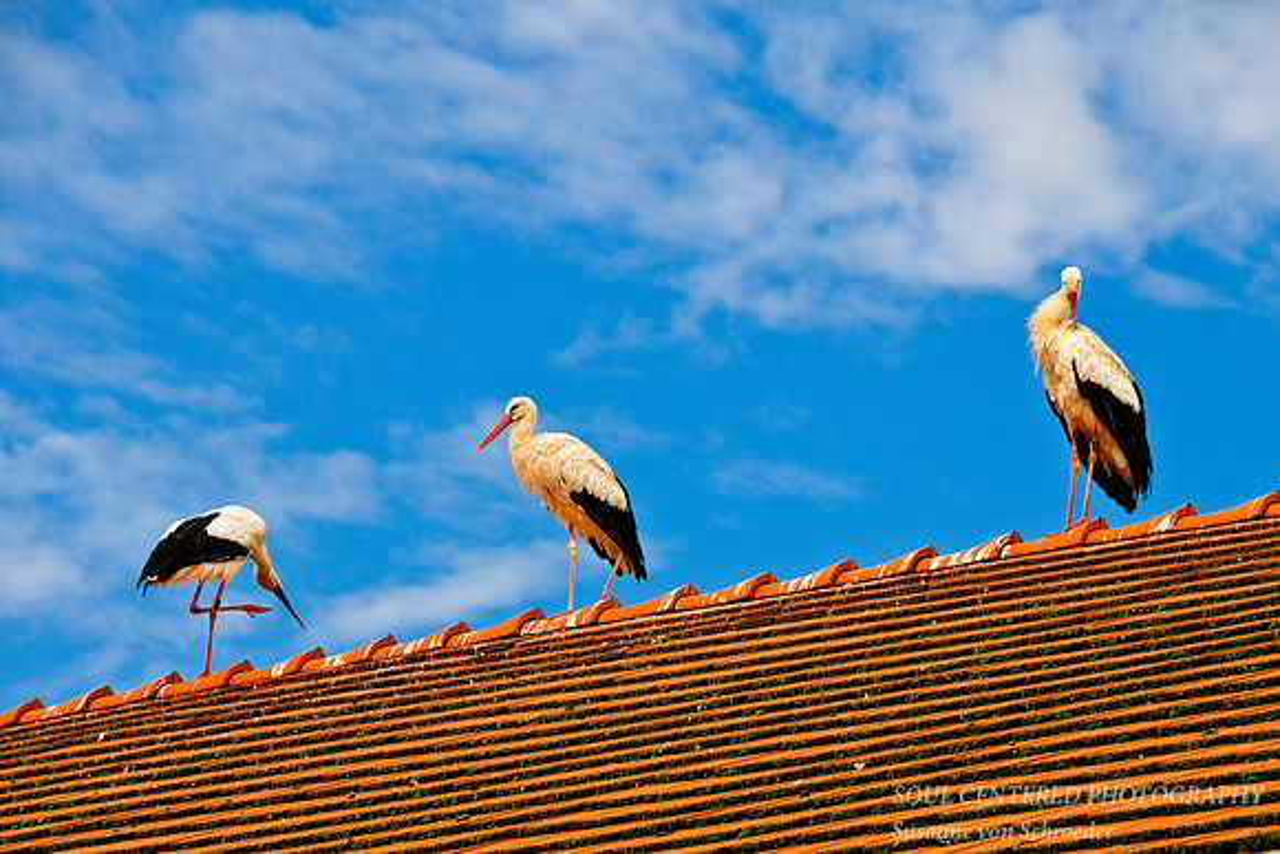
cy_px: 427
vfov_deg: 8.2
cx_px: 640
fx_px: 5974
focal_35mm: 168
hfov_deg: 12.2
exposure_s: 1/500
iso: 200
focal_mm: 112
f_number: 8
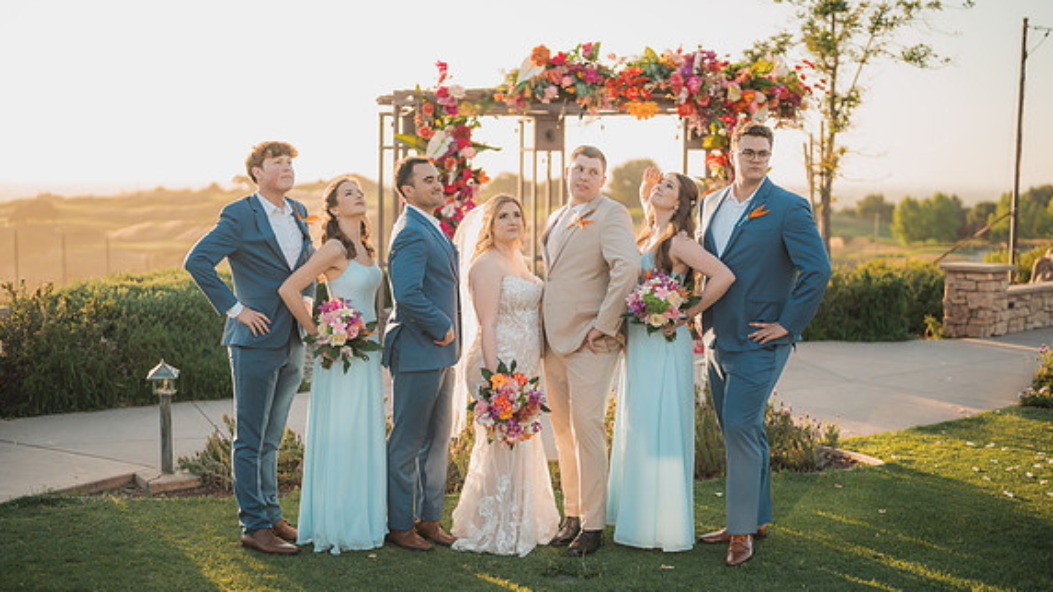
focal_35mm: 53
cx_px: 526
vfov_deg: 22.6
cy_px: 291
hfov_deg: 39.2
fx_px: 1479
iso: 200
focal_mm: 50
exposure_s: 1/3200
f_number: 1.2
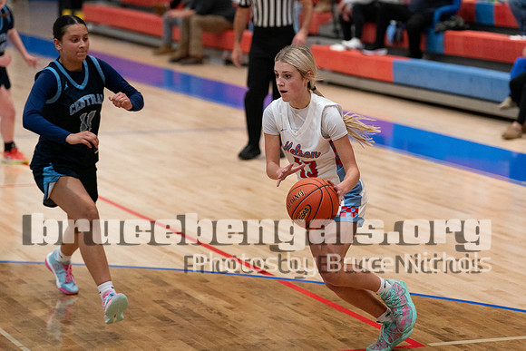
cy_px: 133
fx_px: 1993
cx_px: 326
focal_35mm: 136
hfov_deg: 15.0
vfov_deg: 10.1
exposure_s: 1/1000
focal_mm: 110
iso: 4000
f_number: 2.8
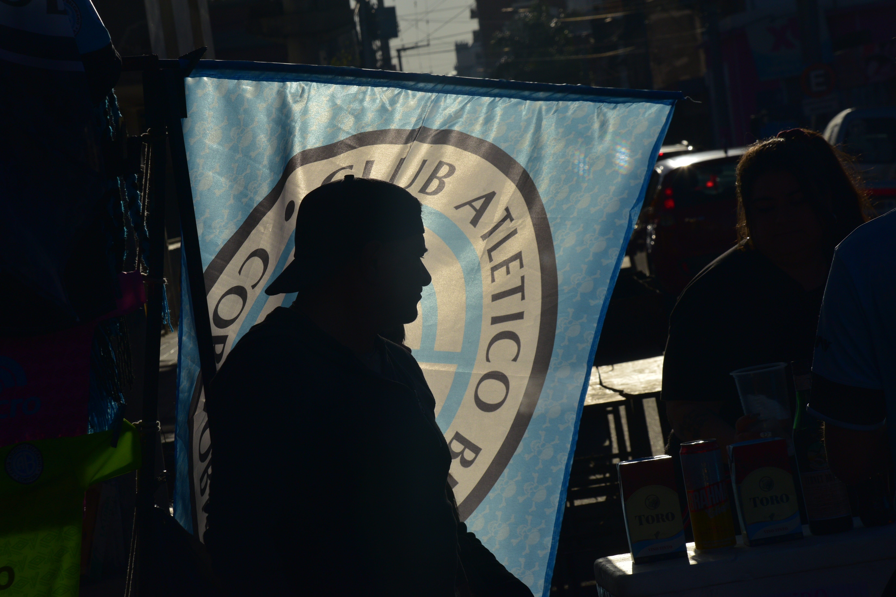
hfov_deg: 17.1
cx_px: 448
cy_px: 298
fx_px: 2986
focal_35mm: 120
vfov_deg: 11.4
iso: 250
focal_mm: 120
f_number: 16
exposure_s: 1/1600
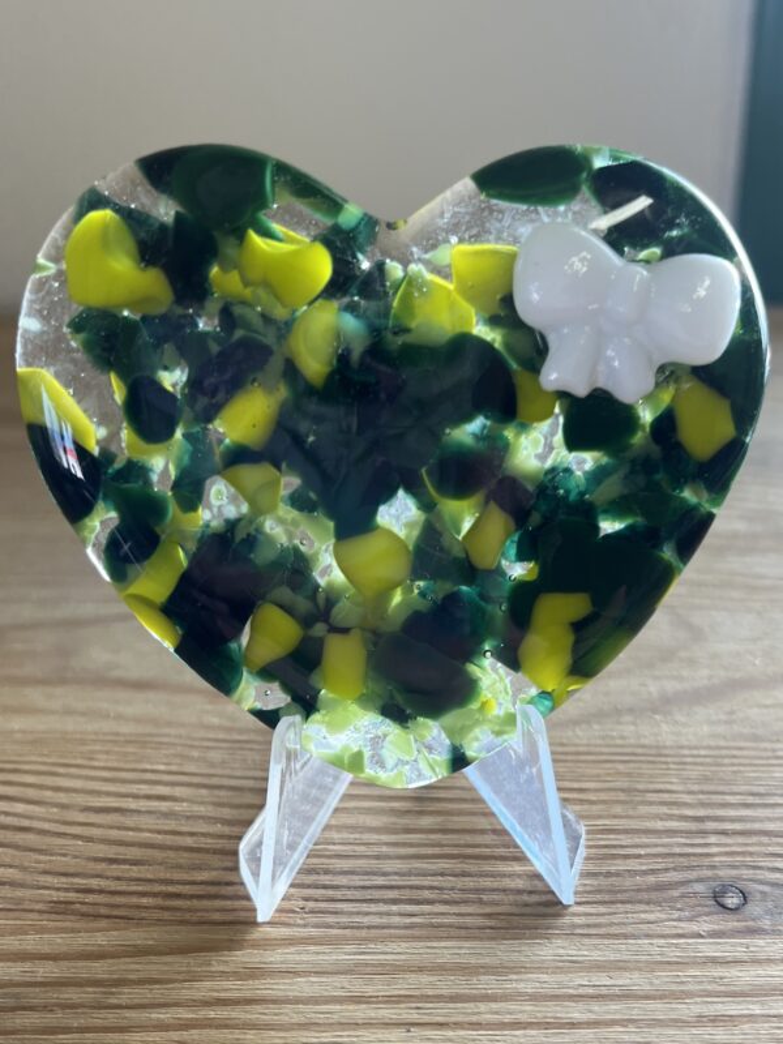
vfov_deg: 67.3
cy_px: 522
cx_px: 392
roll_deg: +2.4
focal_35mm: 26
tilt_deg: -31.1
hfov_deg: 53.1
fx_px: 784
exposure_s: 1/120
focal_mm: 5.1
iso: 50
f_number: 1.6
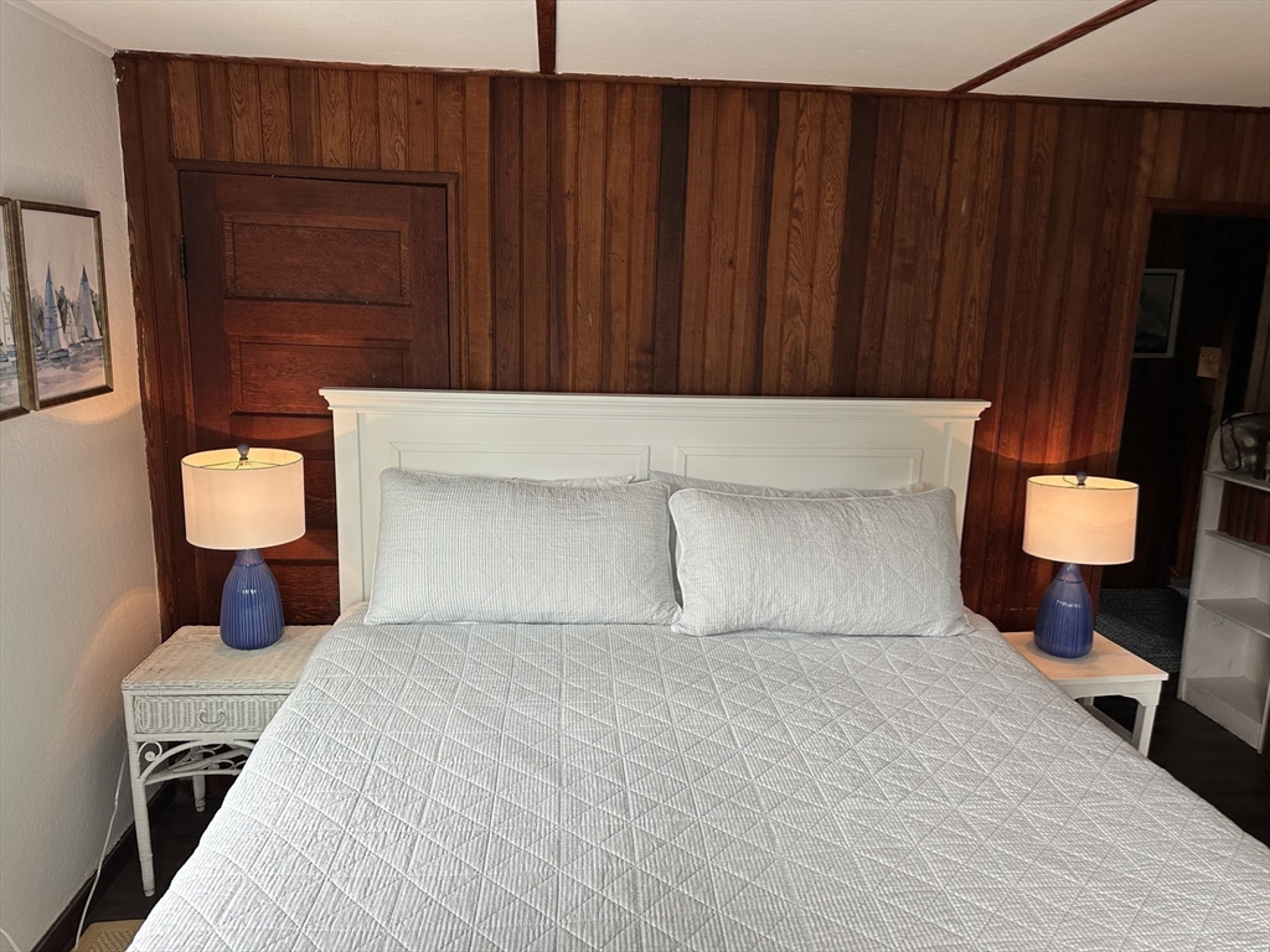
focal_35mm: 24
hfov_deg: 71.6
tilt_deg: -11.2
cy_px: 476
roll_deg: -1.5
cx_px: 635
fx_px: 881
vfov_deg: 56.8
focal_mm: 6.86
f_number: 1.78
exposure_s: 1/60
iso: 125
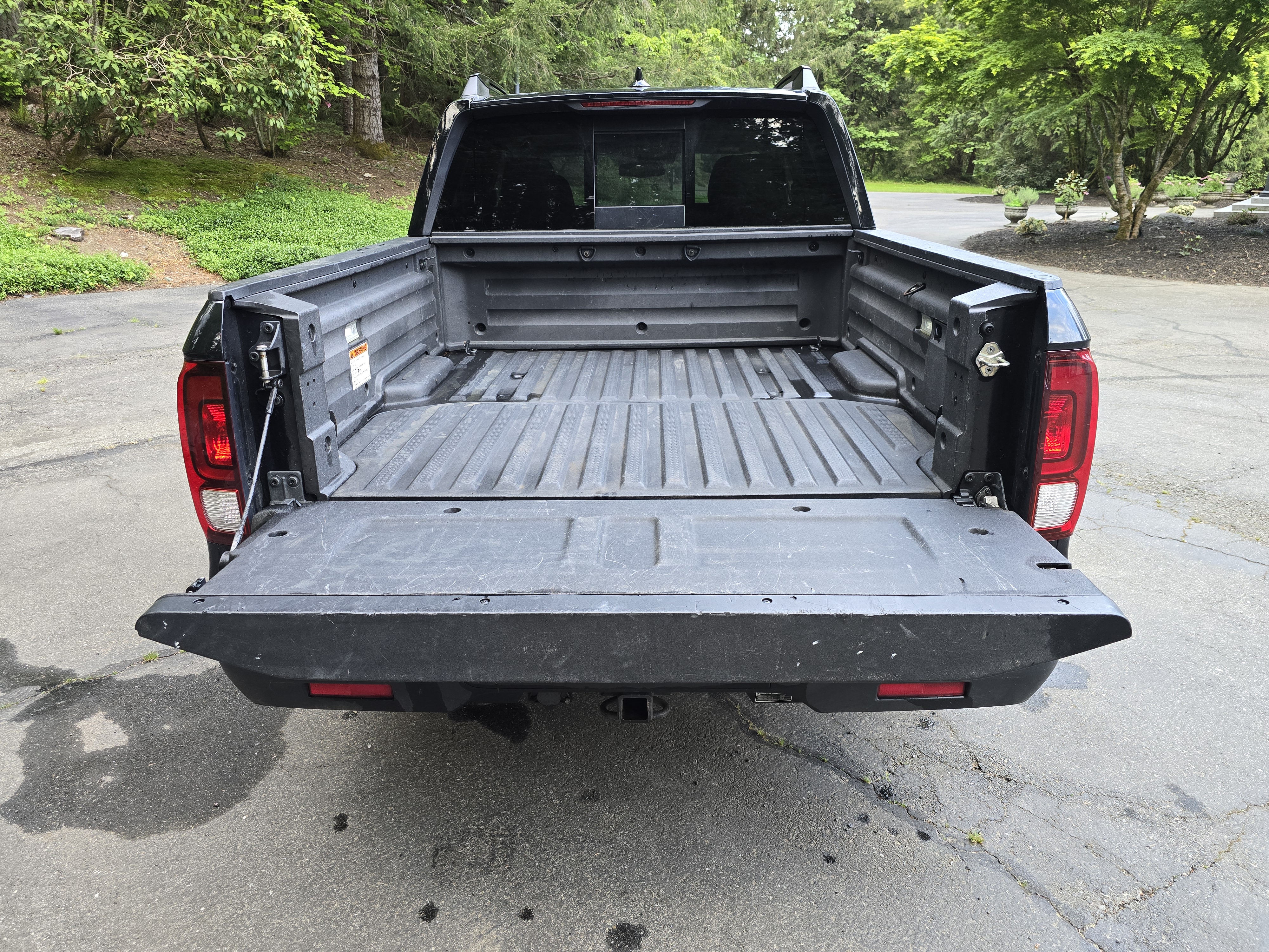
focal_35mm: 23
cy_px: 476
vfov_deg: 58.9
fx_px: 843
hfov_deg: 73.9
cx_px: 634
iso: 250
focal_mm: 6.3
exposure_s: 1/180
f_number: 1.7
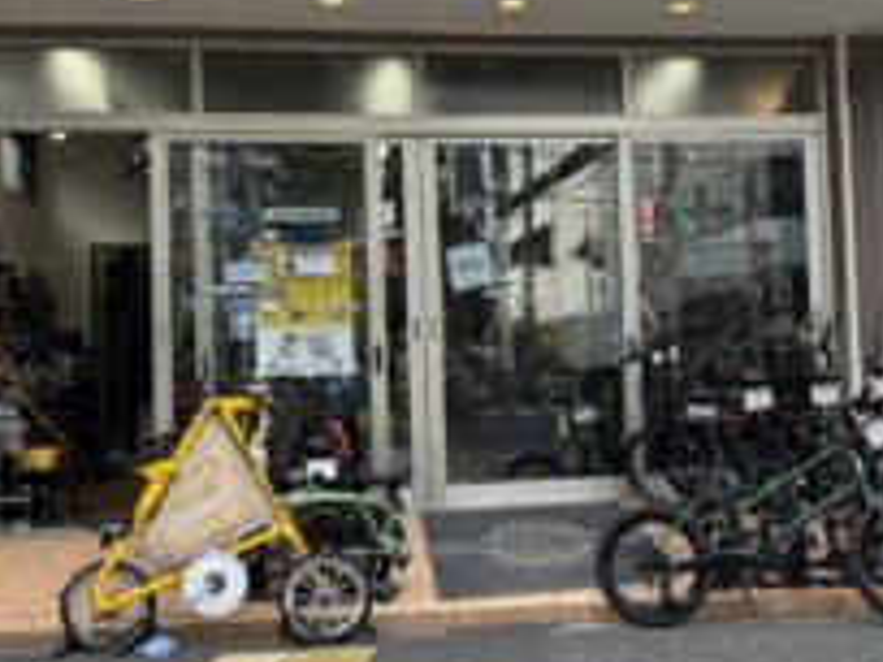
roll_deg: -1.1
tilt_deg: +4.0
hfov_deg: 40.2
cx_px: 550
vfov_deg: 30.9
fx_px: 1199
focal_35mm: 47
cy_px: 303
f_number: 1.78
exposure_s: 1/562
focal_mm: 6.76
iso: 80
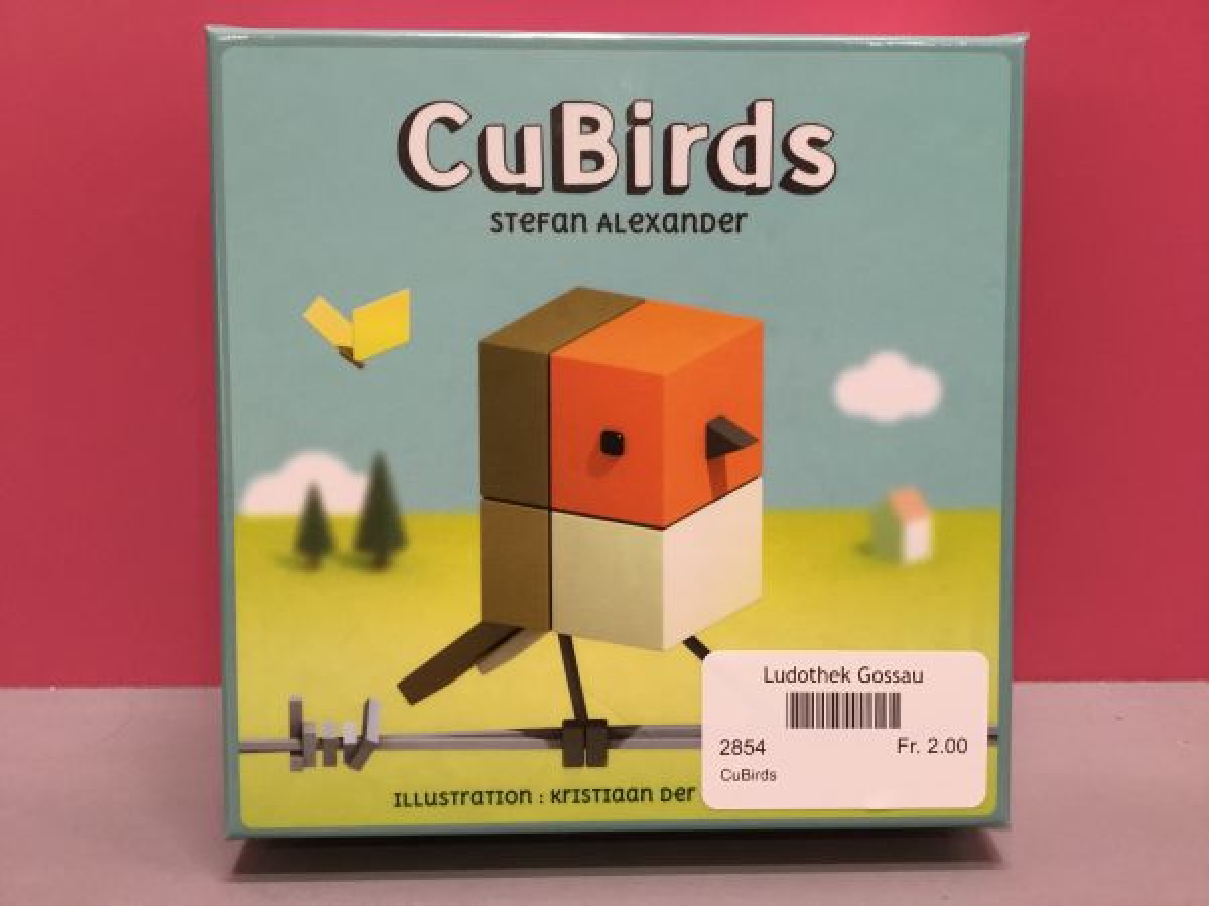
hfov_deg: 58.4
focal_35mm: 31
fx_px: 1083
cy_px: 453
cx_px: 604
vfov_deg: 45.4
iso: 125
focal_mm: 3.3
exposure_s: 1/33
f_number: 2.4
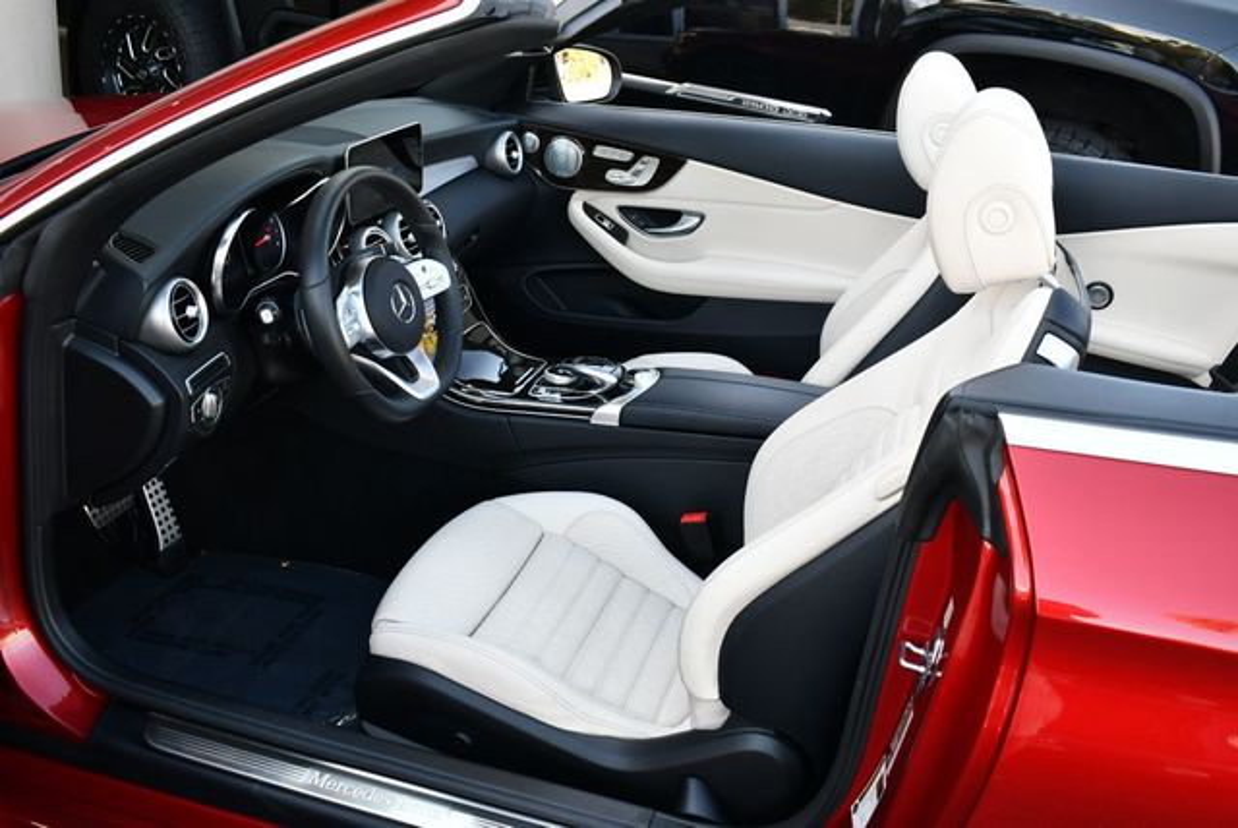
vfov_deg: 36.9
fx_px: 1239
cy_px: 414
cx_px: 619
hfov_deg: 53.1
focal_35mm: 36
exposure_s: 1/250
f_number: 4
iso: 400
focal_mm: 18
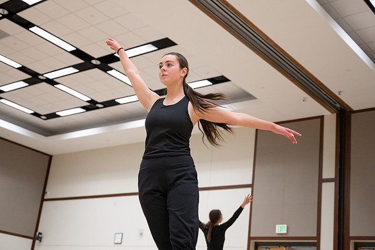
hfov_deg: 38.9
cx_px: 188
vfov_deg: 26.5
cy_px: 125
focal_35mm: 51
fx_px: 531
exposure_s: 1/640
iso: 4000
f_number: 4
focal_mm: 51
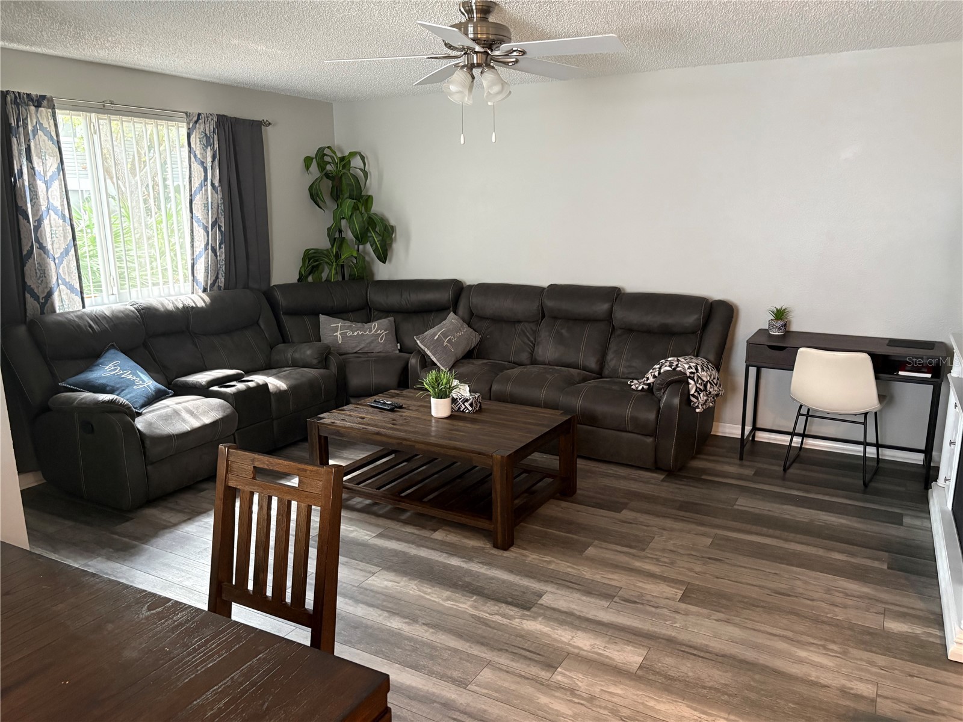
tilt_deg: -10.9
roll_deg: +0.8
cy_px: 361
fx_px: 723
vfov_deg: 53.1
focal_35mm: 26
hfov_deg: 67.3
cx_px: 482
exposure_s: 1/40
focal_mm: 5.96
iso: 500
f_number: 1.6
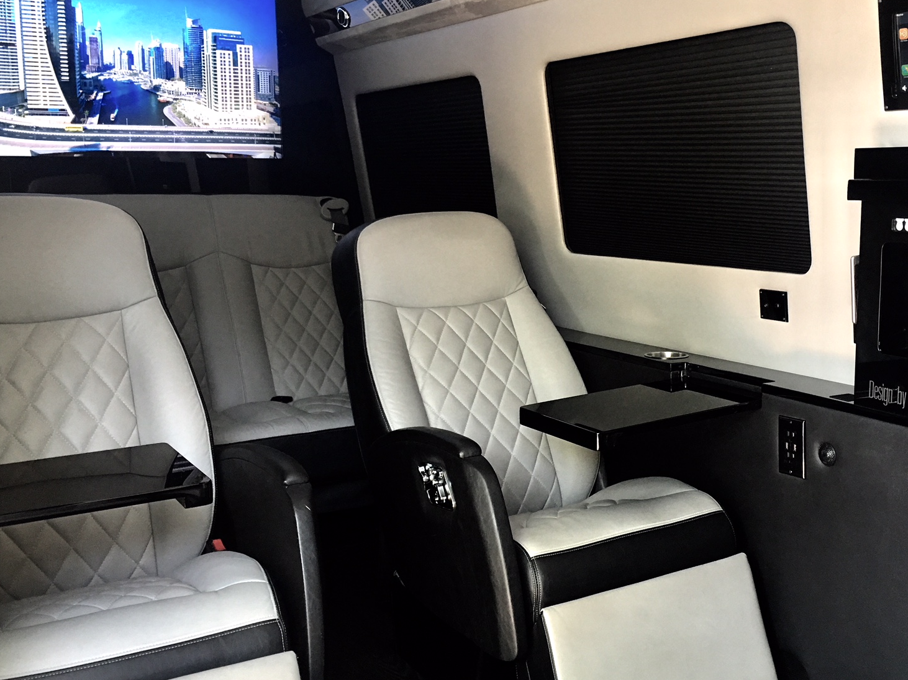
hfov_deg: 46.6
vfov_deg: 35.9
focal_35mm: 40
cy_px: 322
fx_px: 1049
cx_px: 540
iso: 50
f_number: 2.2
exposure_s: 1/15
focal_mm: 4.15
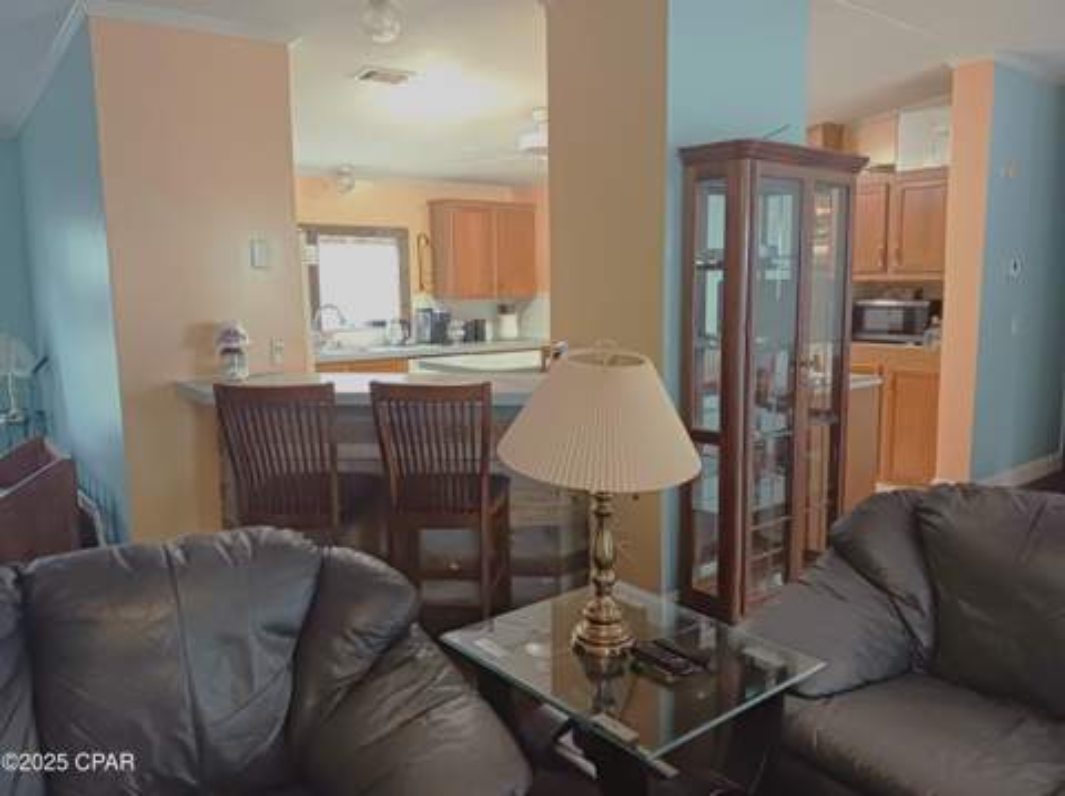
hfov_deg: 65.4
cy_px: 398
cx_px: 532
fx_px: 830
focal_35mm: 27
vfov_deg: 51.3
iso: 640
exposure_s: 1/20
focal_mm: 4
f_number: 1.8
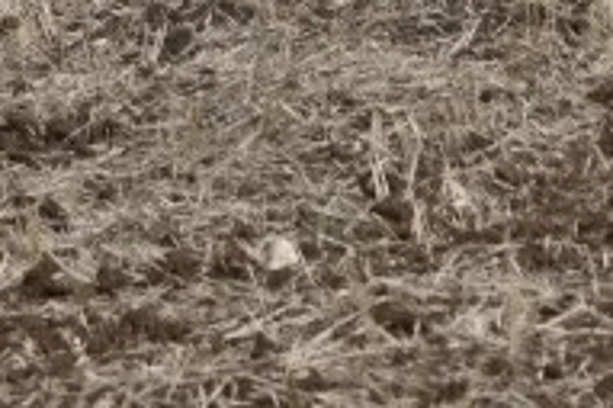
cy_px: -742
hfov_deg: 5.2
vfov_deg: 3.4
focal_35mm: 396
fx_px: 6737
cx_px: -132
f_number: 7.1
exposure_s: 1/400
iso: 100
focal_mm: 70
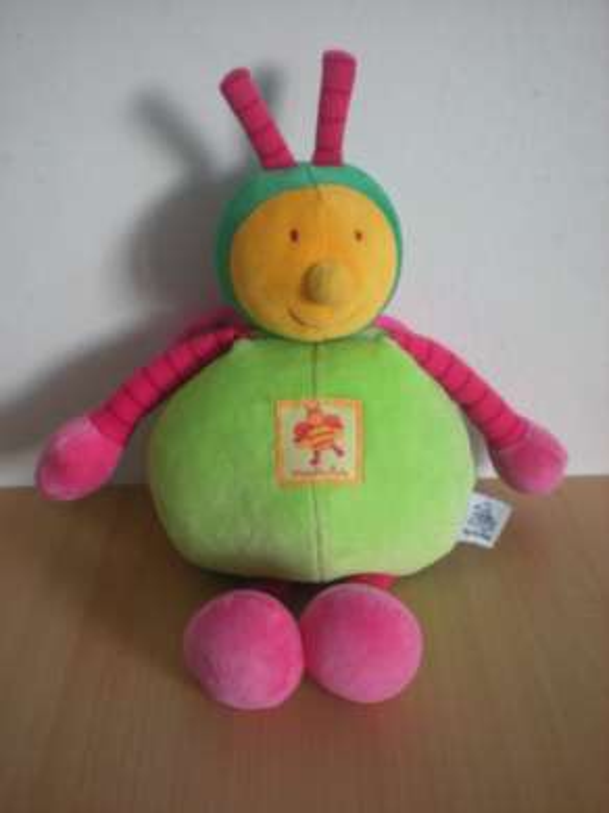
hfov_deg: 37.7
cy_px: 406
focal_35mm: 38
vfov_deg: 49.0
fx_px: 892
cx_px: 304
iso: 200
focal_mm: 6.3
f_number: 3.1
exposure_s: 1/27.4
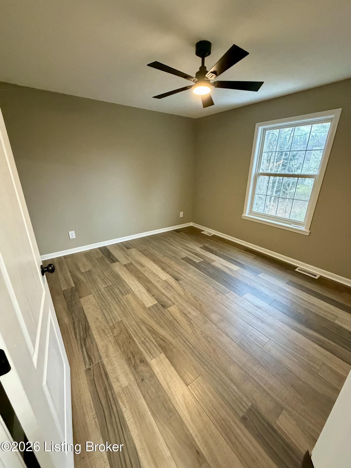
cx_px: 176
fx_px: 189
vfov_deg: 102.1
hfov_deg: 85.7
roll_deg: -1.3
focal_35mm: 14
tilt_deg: -19.2
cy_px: 234
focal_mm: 2.22
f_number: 2.2
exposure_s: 1/60
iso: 640
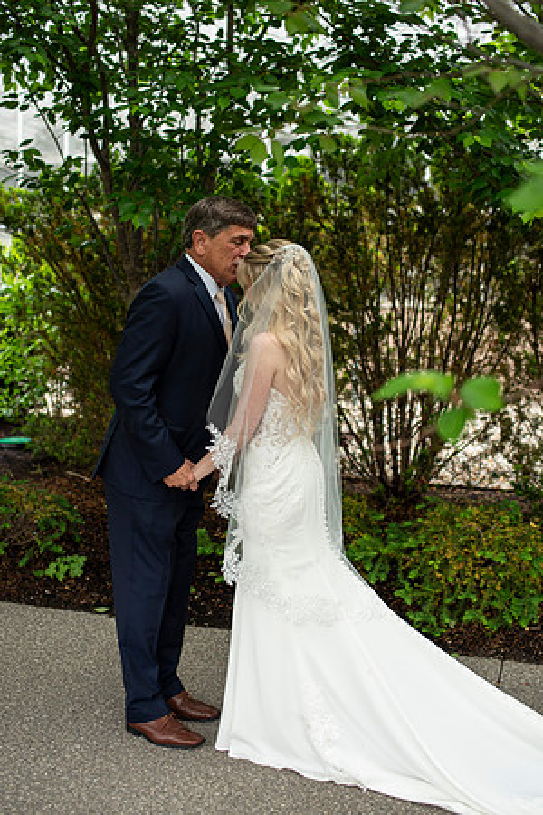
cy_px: 408
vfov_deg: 43.6
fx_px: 1018
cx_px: 272
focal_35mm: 45
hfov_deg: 29.9
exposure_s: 1/125
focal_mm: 45
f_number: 2.8
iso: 500
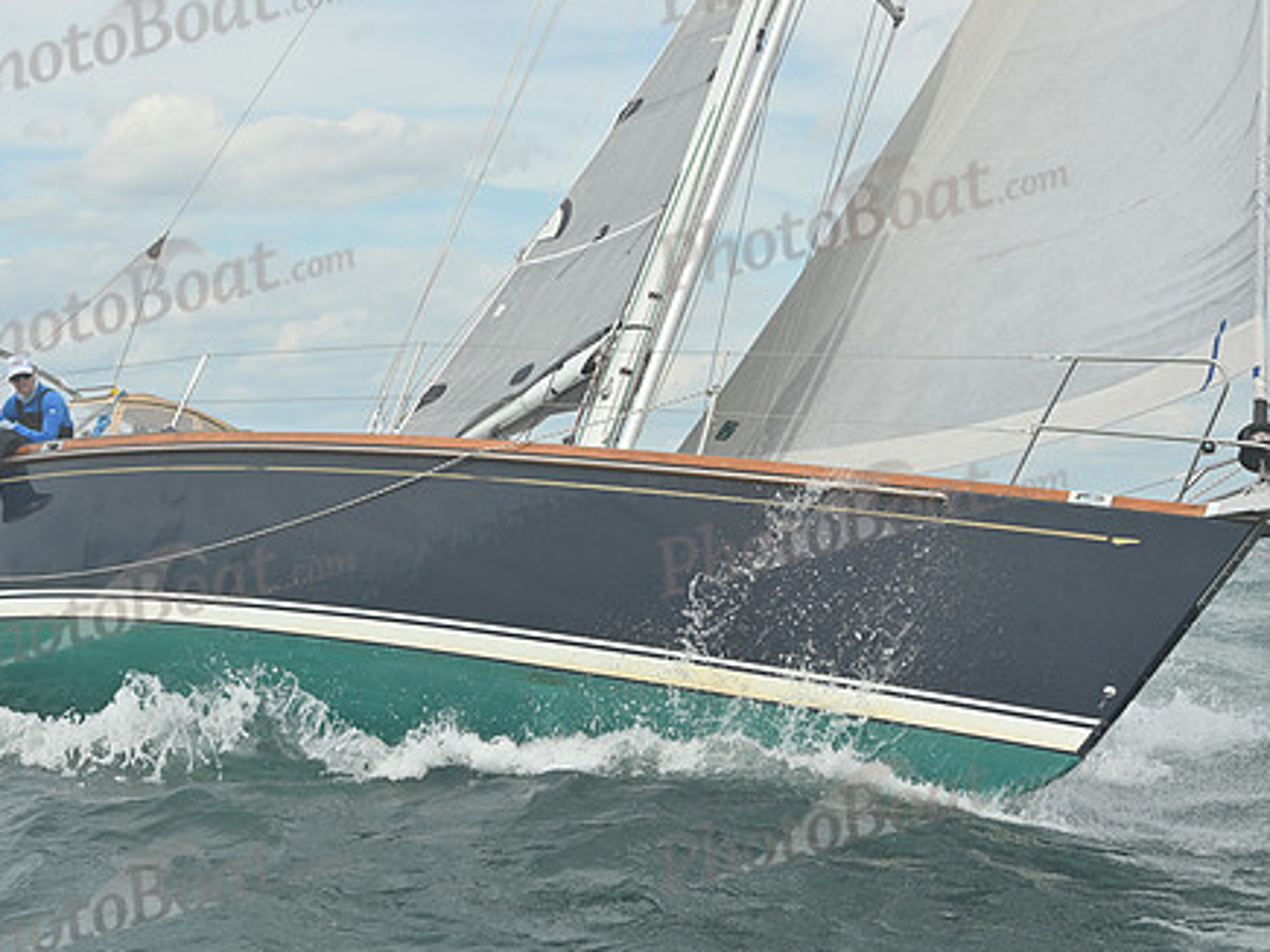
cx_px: 508
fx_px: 3668
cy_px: 410
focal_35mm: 100
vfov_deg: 14.8
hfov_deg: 19.6
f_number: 9
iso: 320
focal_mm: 78
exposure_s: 1/1250
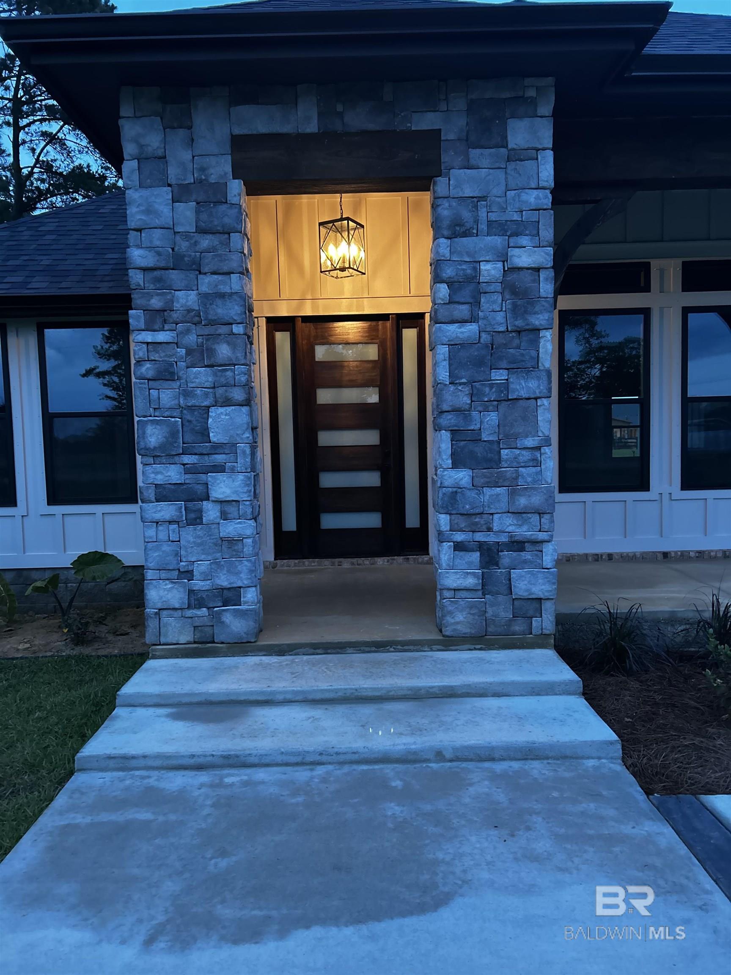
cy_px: 488
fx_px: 732
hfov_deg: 53.1
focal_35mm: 26
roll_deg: +0.3
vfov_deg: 67.3
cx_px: 366
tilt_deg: -4.2
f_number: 1.5
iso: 320
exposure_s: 1/60
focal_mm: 5.7
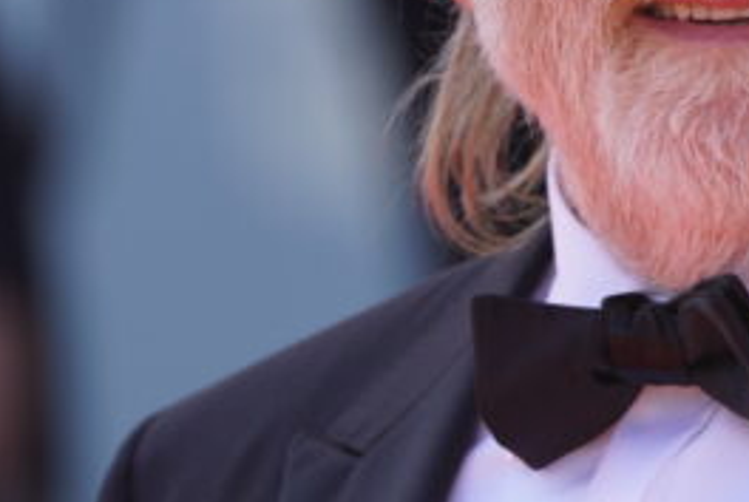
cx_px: 655
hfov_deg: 1.8
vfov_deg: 1.2
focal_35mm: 1162
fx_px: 24217
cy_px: -132
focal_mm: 400
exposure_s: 1/400
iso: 320
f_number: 5.6
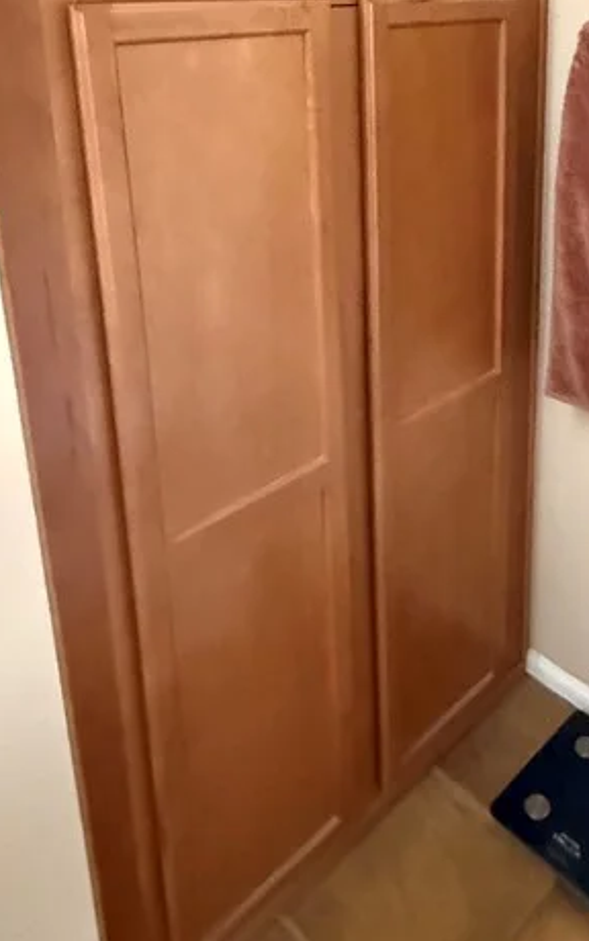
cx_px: 479
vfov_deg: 53.8
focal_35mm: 33
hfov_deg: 36.9
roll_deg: -1.1
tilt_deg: -12.7
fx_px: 846
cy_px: 176
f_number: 2.2
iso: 1250
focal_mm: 2.22
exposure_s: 1/60
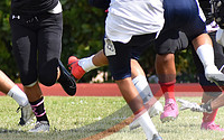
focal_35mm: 1065
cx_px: 35
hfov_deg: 2.0
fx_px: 6502
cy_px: 29
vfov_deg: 1.2
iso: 400
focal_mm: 240
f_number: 6.3
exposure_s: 1/1600
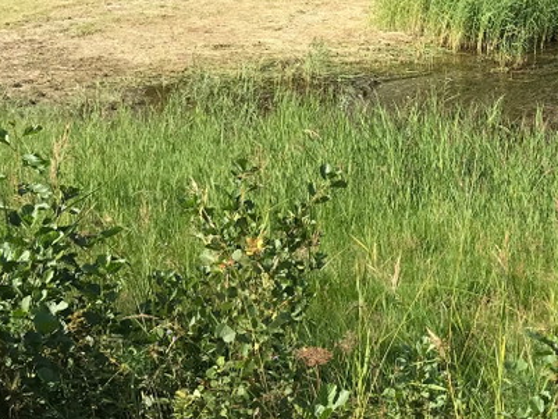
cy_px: 134
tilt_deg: -15.1
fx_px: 1080
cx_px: 505
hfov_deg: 27.9
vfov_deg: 21.8
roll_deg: +0.2
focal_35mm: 67
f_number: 1.8
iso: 20
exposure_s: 1/1368
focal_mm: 3.99
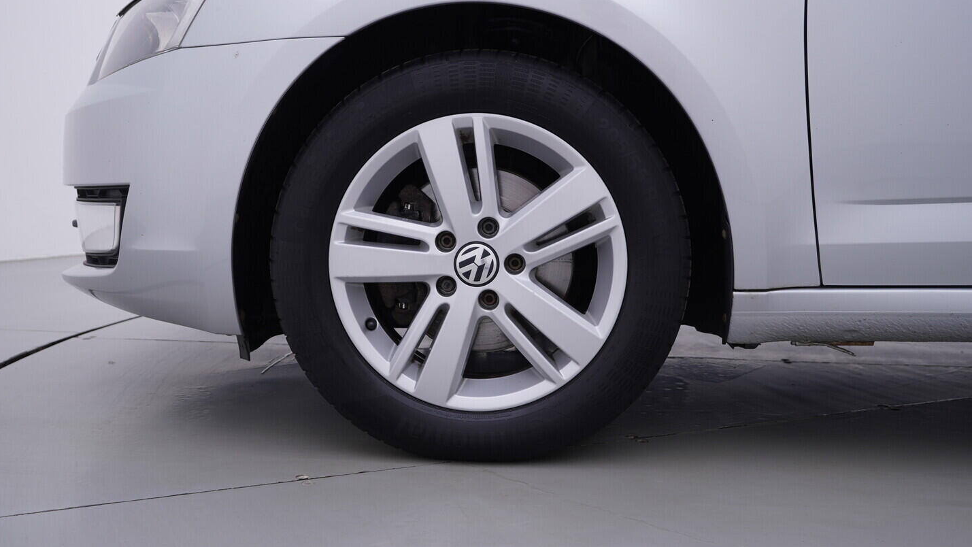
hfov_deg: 52.8
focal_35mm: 38
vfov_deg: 31.2
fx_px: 979
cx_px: 483
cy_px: 265
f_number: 4
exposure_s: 1/80
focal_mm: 24
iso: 125
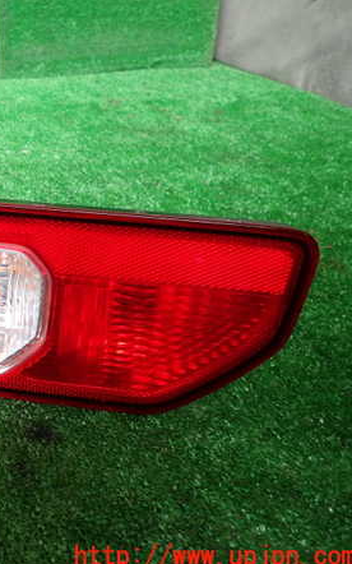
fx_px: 553
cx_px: -20
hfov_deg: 31.8
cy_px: 286
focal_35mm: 36
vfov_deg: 54.0
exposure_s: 1/50
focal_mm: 4.5
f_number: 2
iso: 200
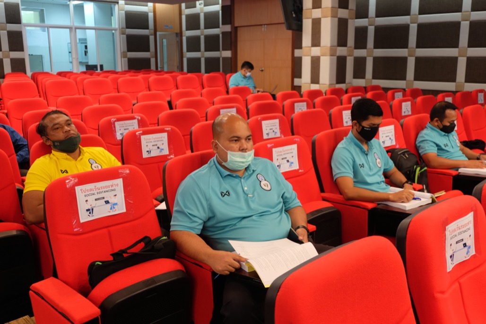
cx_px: 243
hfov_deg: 54.4
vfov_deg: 37.8
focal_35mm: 35
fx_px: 472
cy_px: 162
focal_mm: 23.2
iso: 400
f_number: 4.2
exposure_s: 1/17
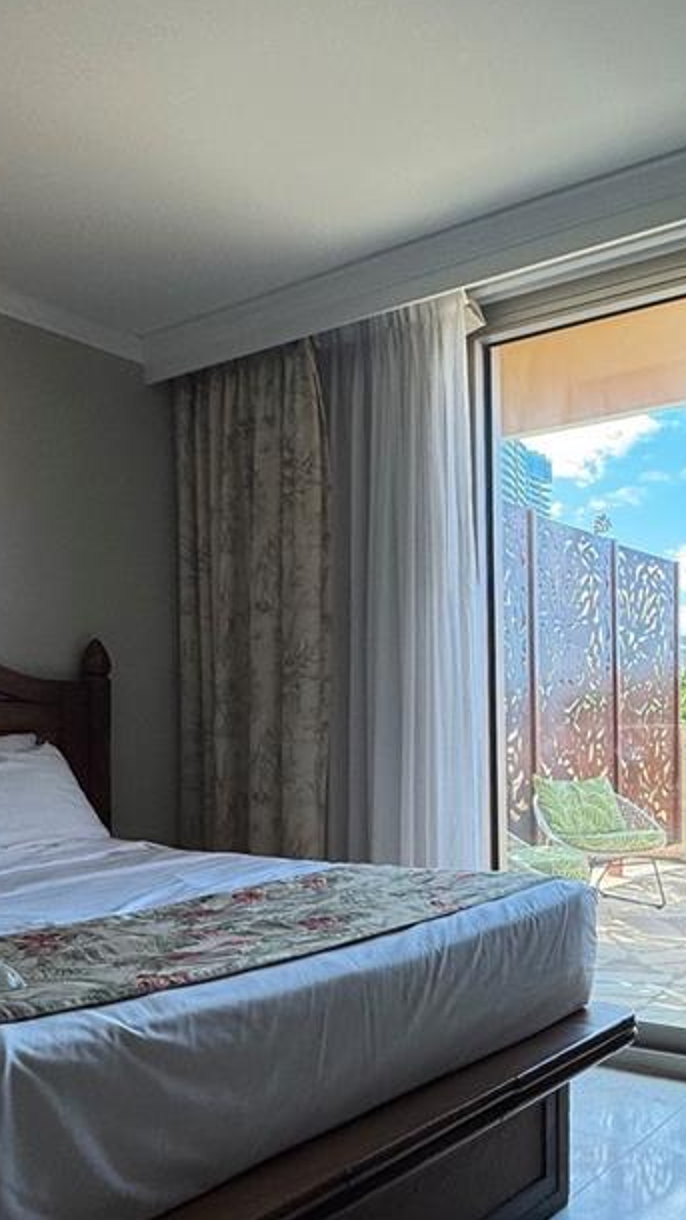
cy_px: 728
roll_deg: +1.2
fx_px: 970
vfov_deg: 63.8
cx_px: 620
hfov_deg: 36.5
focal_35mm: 30
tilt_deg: +3.1
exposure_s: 1/99
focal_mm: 2.22
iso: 50
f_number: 2.2
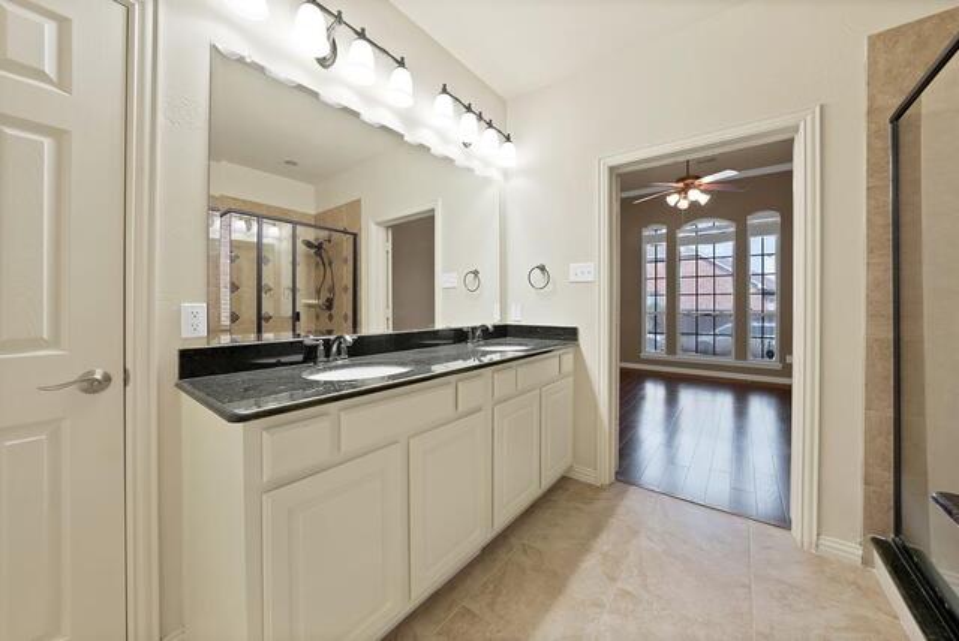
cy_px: 320
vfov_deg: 90.1
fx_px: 320
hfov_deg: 112.6
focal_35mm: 12
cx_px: 480
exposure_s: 1/5
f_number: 9
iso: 640
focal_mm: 12
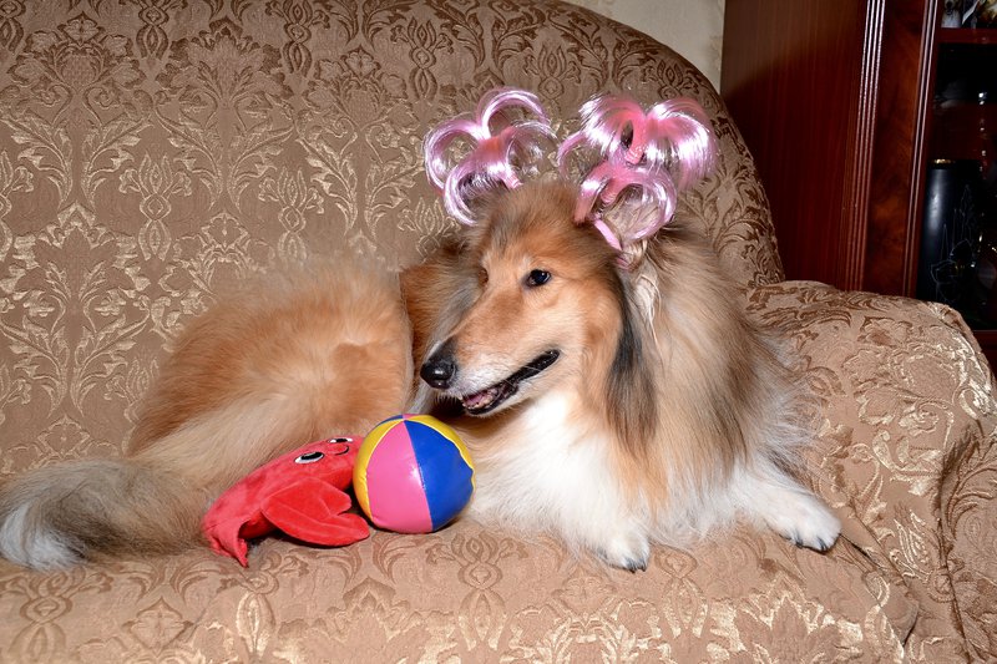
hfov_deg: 46.4
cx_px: 498
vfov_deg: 31.9
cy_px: 332
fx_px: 1163
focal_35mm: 42
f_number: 9
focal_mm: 28
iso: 100
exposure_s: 1/60
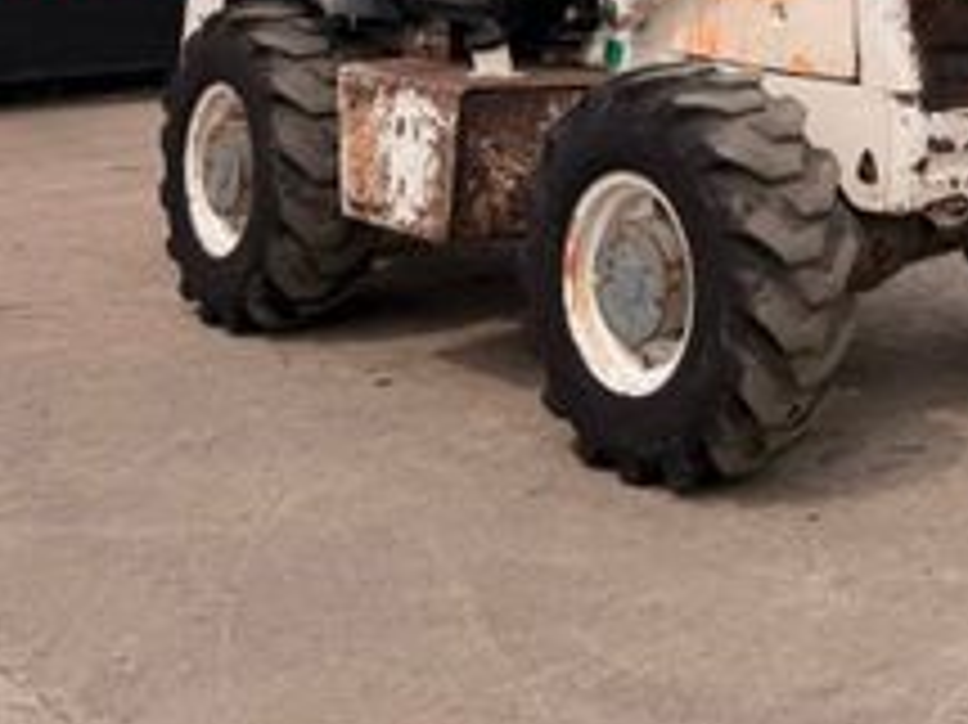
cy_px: -279
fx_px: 1873
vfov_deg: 19.7
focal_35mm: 67
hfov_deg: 25.3
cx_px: 1238
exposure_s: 1/4673
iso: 80
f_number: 1.78
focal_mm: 6.76
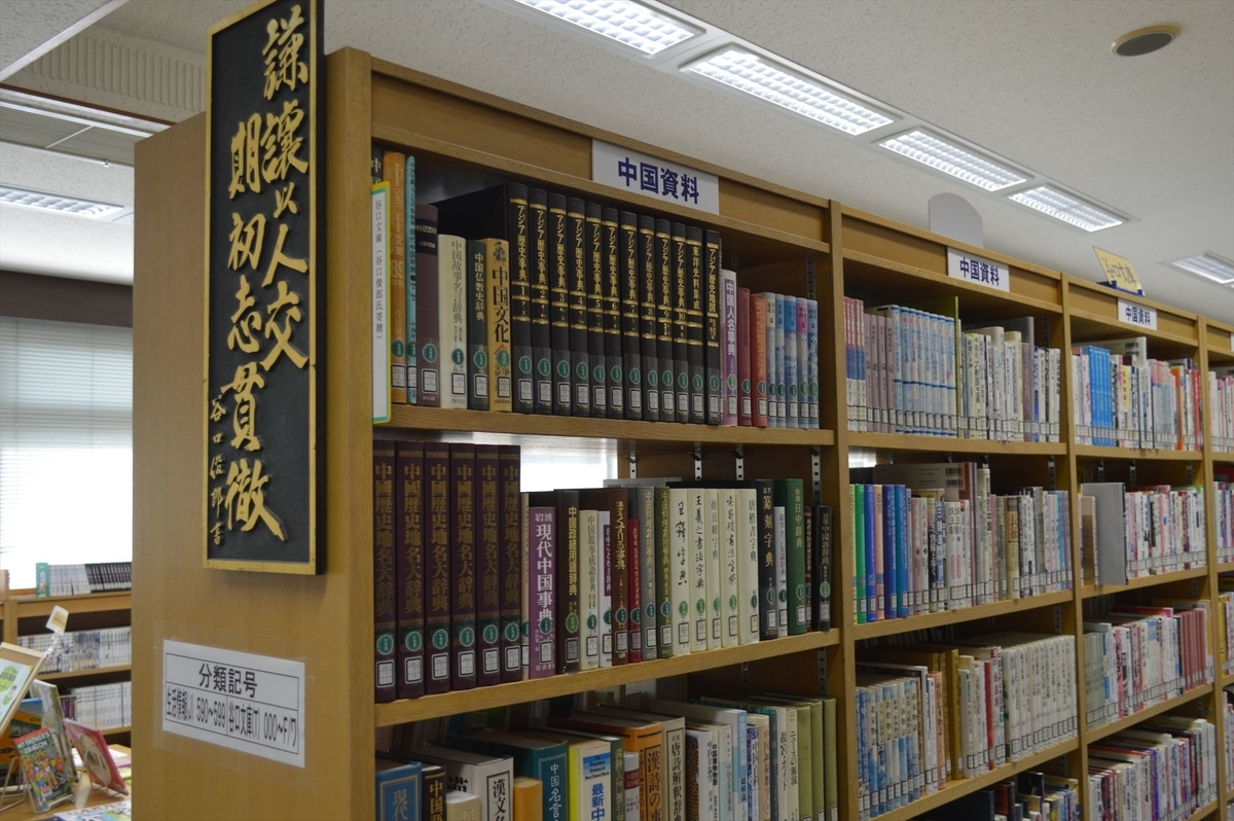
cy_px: 410
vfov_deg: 39.9
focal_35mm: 33
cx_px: 617
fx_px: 1130
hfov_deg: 57.3
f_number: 4
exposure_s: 1/60
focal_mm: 22
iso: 400
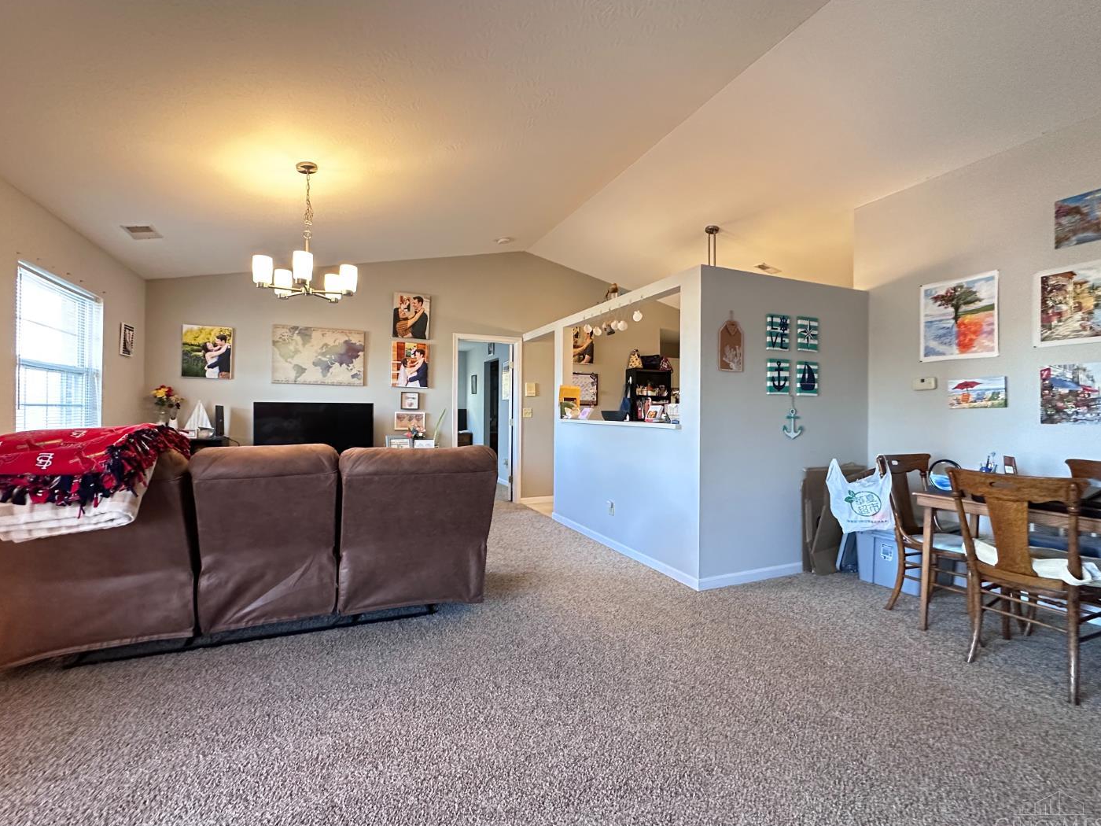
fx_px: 477
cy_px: 411
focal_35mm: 15
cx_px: 525
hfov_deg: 98.1
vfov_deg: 81.7
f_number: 2.2
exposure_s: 1/60
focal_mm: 2.22
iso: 640
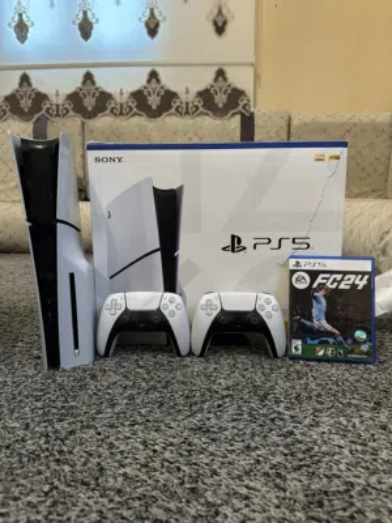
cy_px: 262
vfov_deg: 71.6
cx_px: 196
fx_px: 362
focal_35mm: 24
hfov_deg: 56.8
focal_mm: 6.86
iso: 800
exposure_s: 1/50
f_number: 1.78
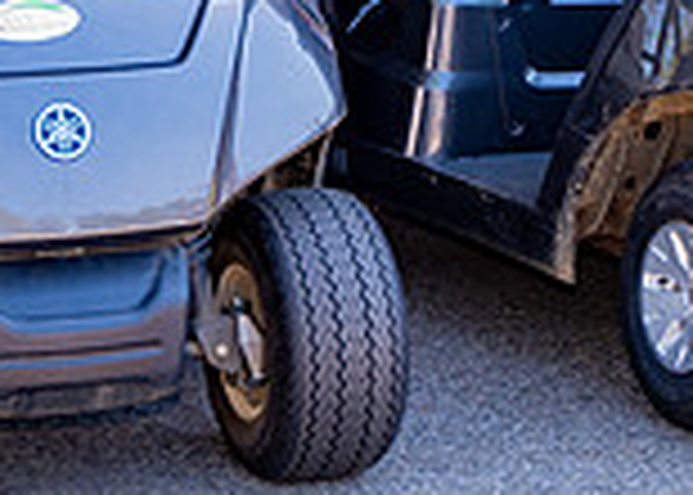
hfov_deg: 10.3
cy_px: -211
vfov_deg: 7.3
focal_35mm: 195
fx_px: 3838
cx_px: 521
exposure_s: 1/200
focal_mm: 43
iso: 200
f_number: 2.8
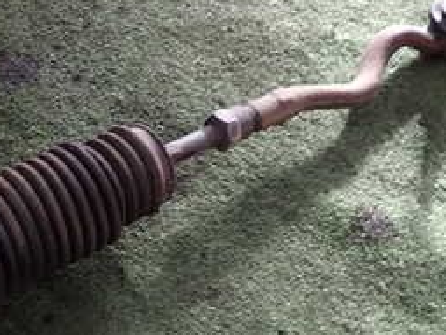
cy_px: 265
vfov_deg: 24.5
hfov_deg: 31.8
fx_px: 761
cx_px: 86
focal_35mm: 59
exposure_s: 1/40
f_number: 2
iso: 200
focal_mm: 4.5
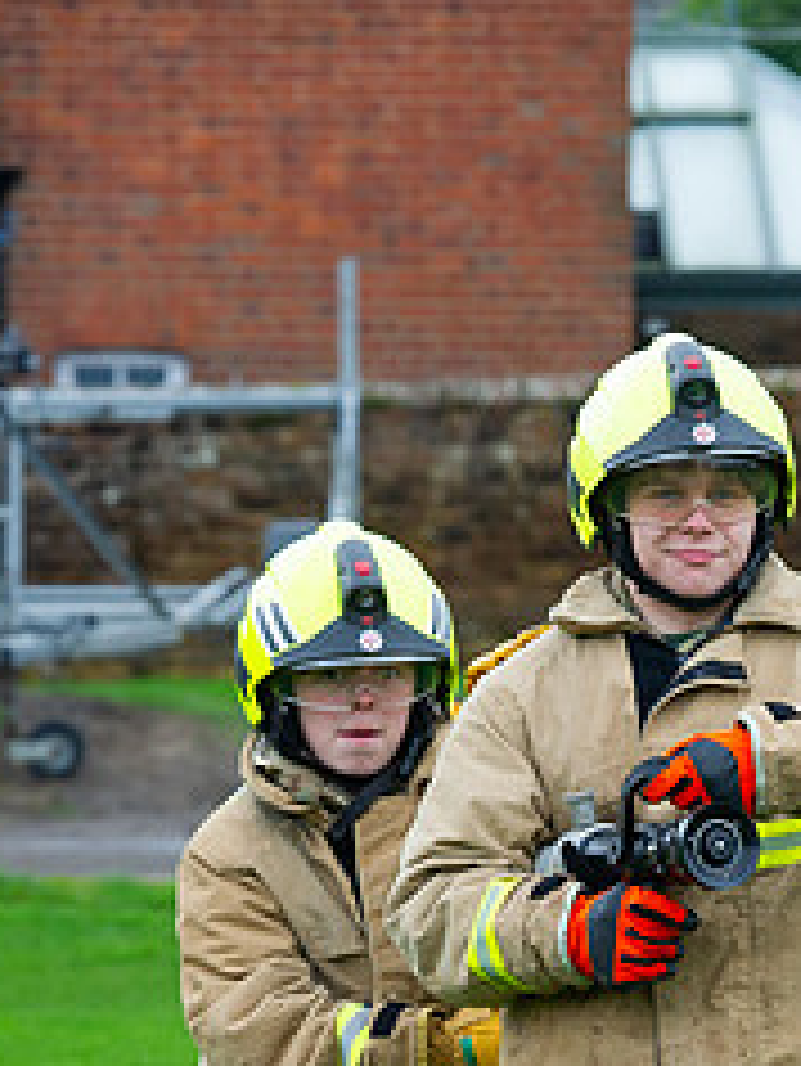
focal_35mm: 515
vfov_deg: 3.8
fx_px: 15875
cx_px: 590
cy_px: 907
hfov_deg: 2.9
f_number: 7.1
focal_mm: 175
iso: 560
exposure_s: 1/250
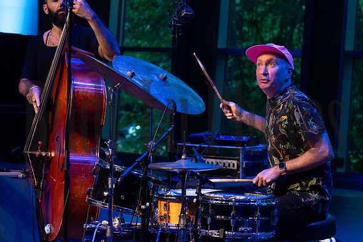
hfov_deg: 11.9
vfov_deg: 8.0
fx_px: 1735
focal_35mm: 172
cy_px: 121
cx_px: 182
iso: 1600
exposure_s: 1/160
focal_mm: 115
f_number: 5.6
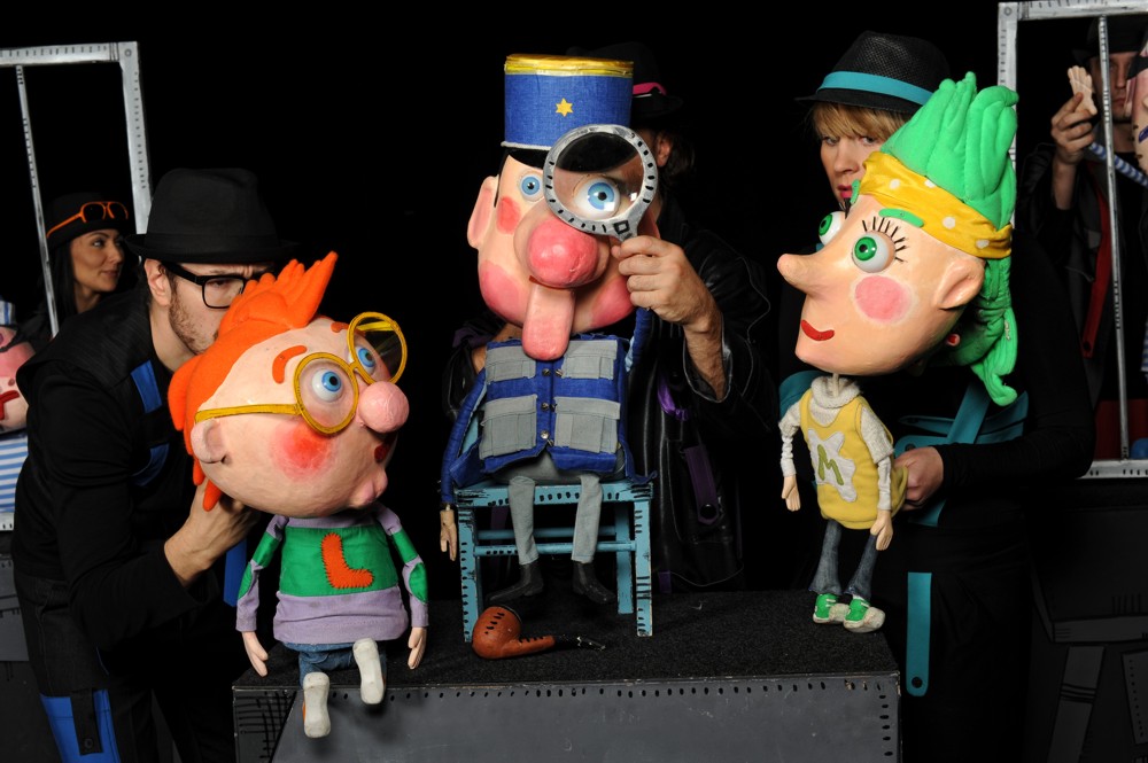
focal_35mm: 50
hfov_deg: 39.6
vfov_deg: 26.9
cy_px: 382
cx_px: 574
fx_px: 1593
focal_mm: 50
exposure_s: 1/160
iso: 200
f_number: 9
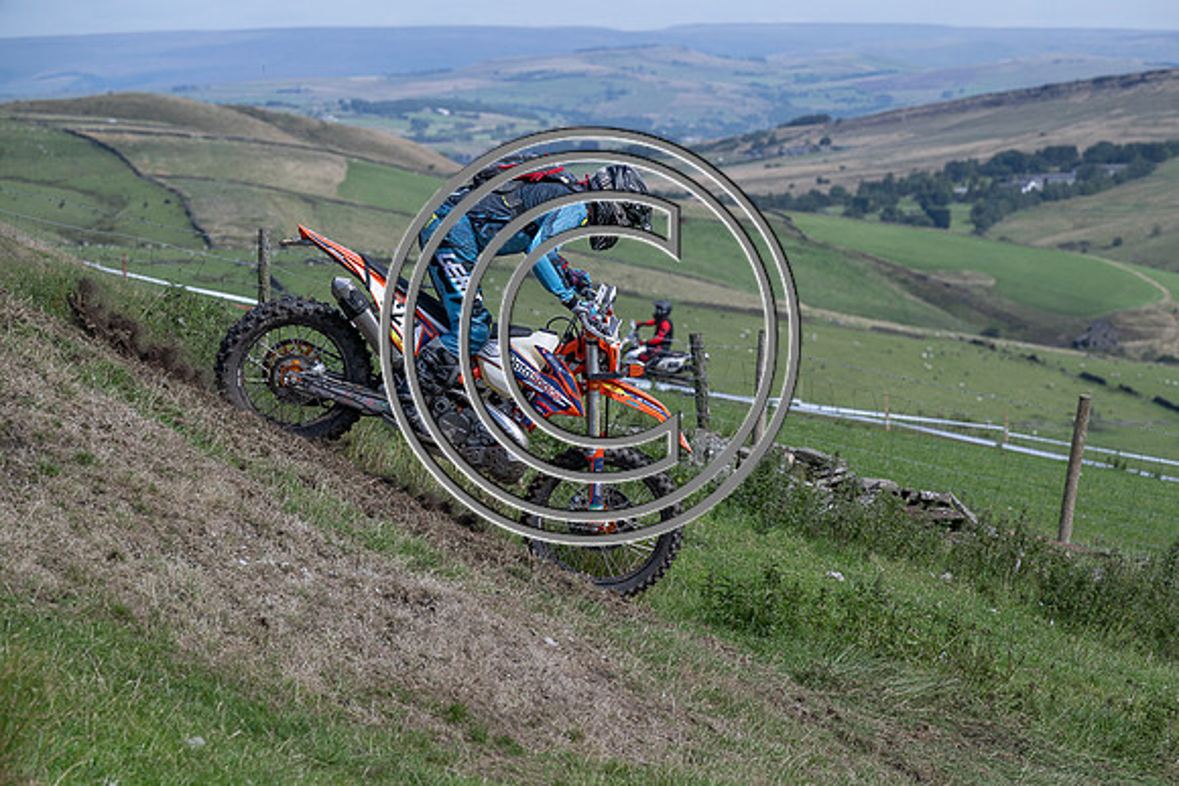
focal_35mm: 135
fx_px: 4422
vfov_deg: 10.2
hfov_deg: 15.2
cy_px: 393
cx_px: 590
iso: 320
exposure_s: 1/1600
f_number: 6.3
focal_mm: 135
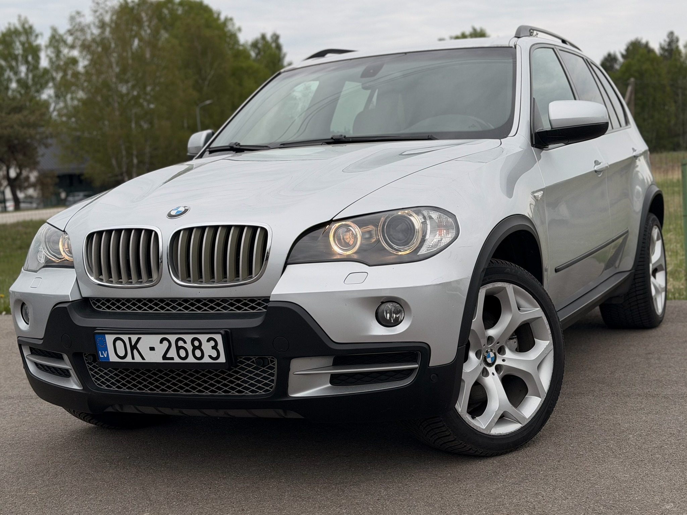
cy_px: 258
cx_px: 344
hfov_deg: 39.7
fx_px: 953
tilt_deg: -5.5
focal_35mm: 48
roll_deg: +0.6
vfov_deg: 30.3
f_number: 1.78
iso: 64
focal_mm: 6.76
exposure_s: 1/2976
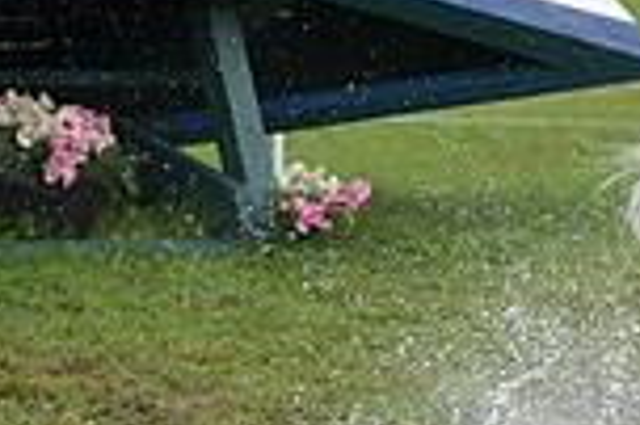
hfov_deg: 3.3
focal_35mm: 630
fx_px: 11188
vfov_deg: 2.2
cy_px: 179
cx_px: 1053
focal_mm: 165
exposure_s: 1/1250
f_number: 5.6
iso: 800
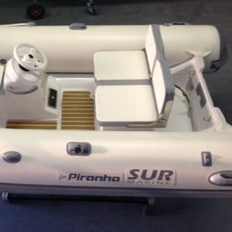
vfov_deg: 32.7
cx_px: 51
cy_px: 101
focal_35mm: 52
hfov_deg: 32.0
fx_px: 394
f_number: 2.4
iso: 100
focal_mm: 4.13
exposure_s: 1/20
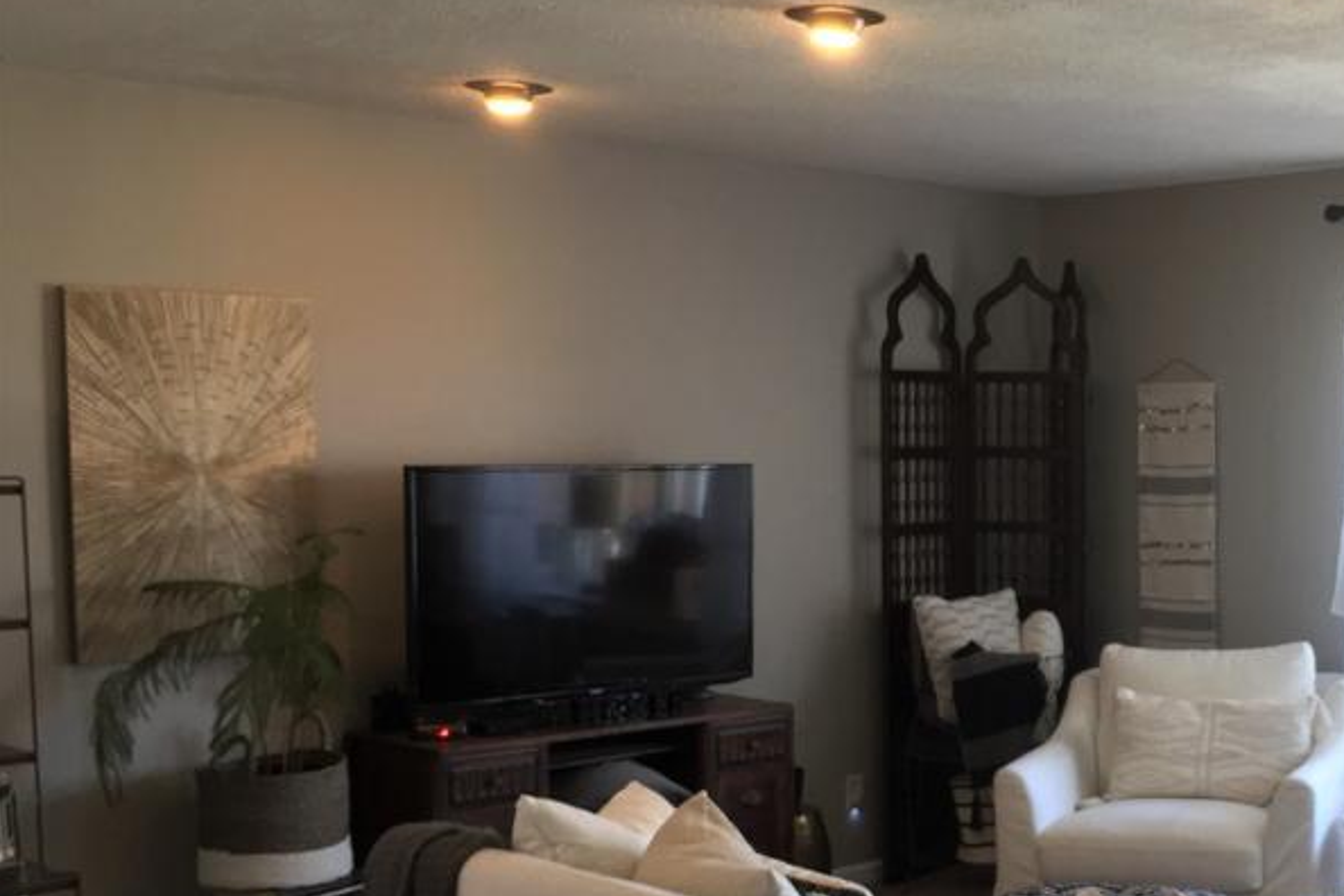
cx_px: 1154
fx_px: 1941
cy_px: 627
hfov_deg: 36.3
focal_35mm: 52
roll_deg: -2.2
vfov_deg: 25.8
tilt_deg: -5.1
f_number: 2.2
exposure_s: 1/30
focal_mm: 4.15
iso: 80
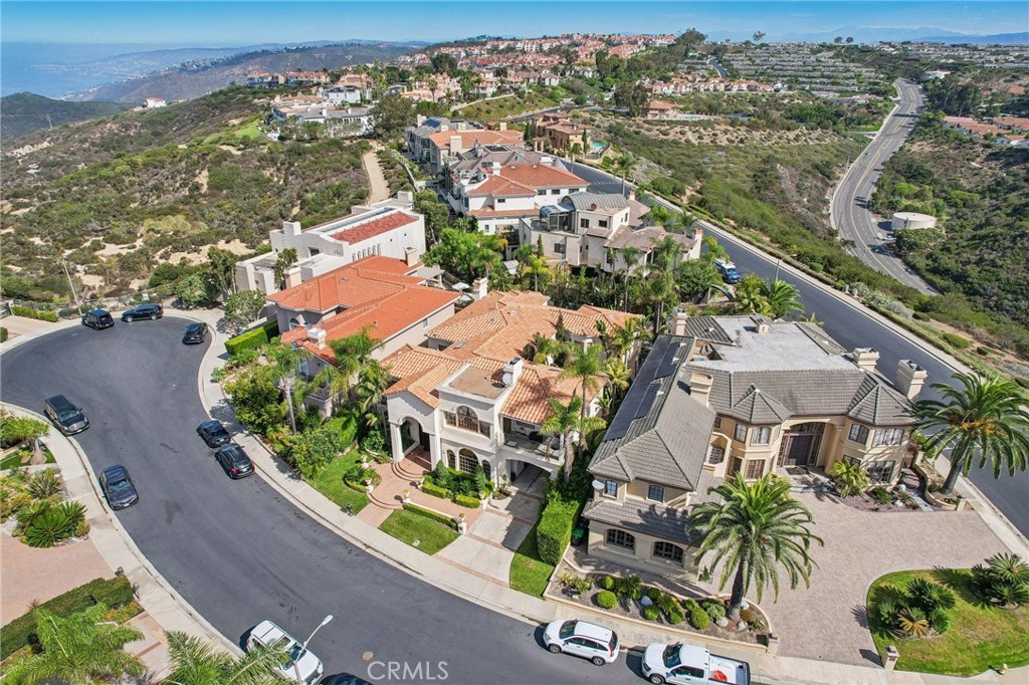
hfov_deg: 78.6
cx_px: 514
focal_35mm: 22
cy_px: 342
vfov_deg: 57.2
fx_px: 629
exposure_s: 1/3200
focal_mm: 8.4
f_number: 2.8
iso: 140
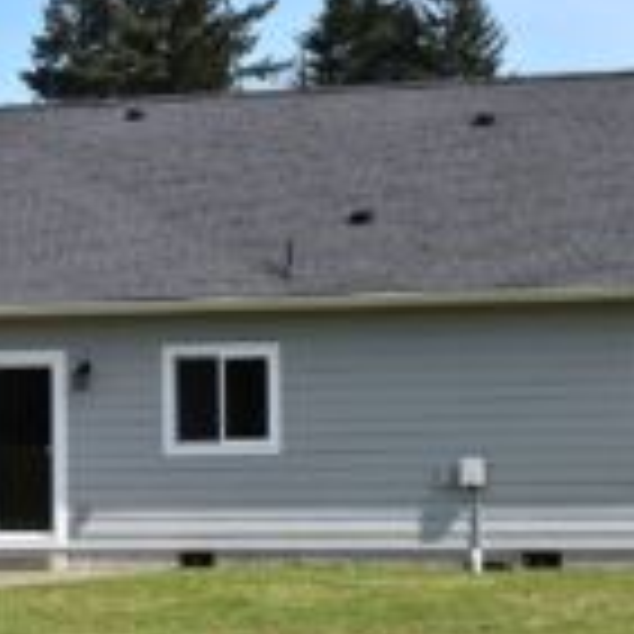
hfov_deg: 12.7
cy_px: 326
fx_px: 2839
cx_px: 315
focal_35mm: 137
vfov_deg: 12.7
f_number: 8
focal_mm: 38
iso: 100
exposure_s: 1/250
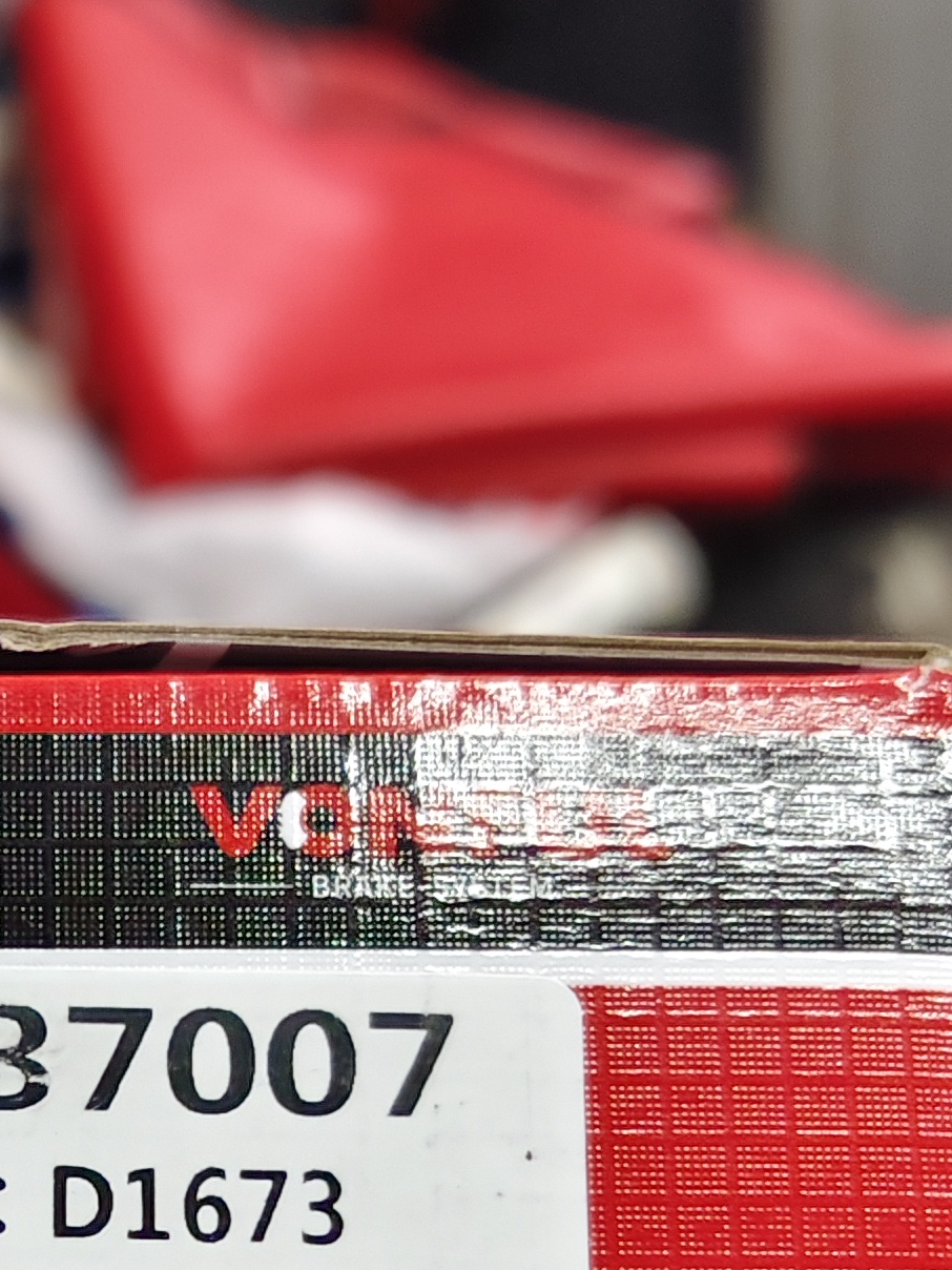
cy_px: 1078
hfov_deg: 17.9
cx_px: -221
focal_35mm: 78
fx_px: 2860
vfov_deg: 24.5
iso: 109
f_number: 1.88
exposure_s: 1/100
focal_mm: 5.56
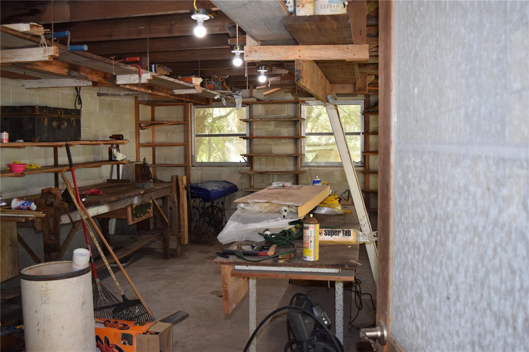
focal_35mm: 34
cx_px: 264
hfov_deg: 55.1
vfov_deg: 38.3
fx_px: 507
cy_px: 176
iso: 800
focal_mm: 23
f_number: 4.5
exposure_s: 1/80
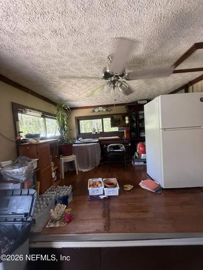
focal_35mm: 14
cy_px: 135
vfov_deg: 102.1
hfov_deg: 85.7
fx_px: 109
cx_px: 102
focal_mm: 2.22
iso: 320
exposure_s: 1/99
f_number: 2.2
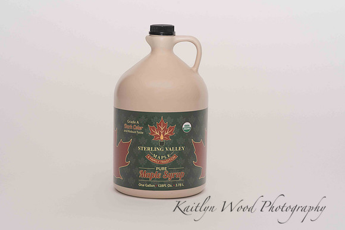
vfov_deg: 16.0
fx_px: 819
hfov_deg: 23.8
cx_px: 172
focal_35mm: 85
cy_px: 115
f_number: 13
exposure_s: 1/100
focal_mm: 85
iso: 400
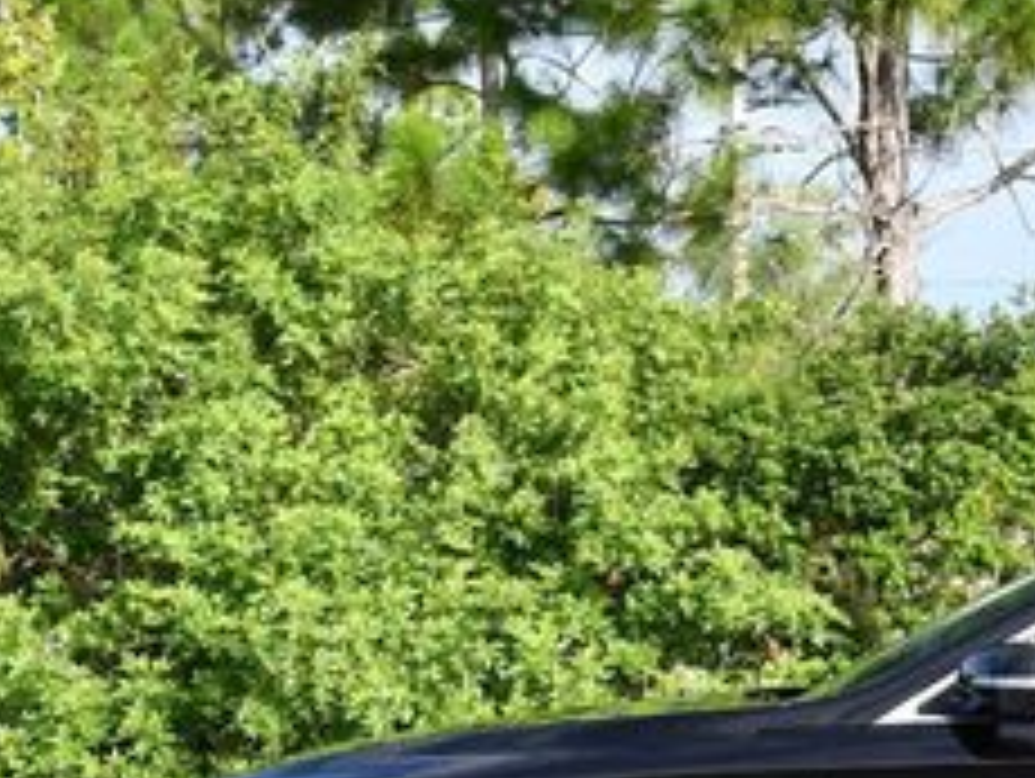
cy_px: 544
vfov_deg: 10.7
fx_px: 4160
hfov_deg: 13.7
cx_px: 1341
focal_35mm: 139
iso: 200
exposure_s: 1/250
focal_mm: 26
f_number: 8
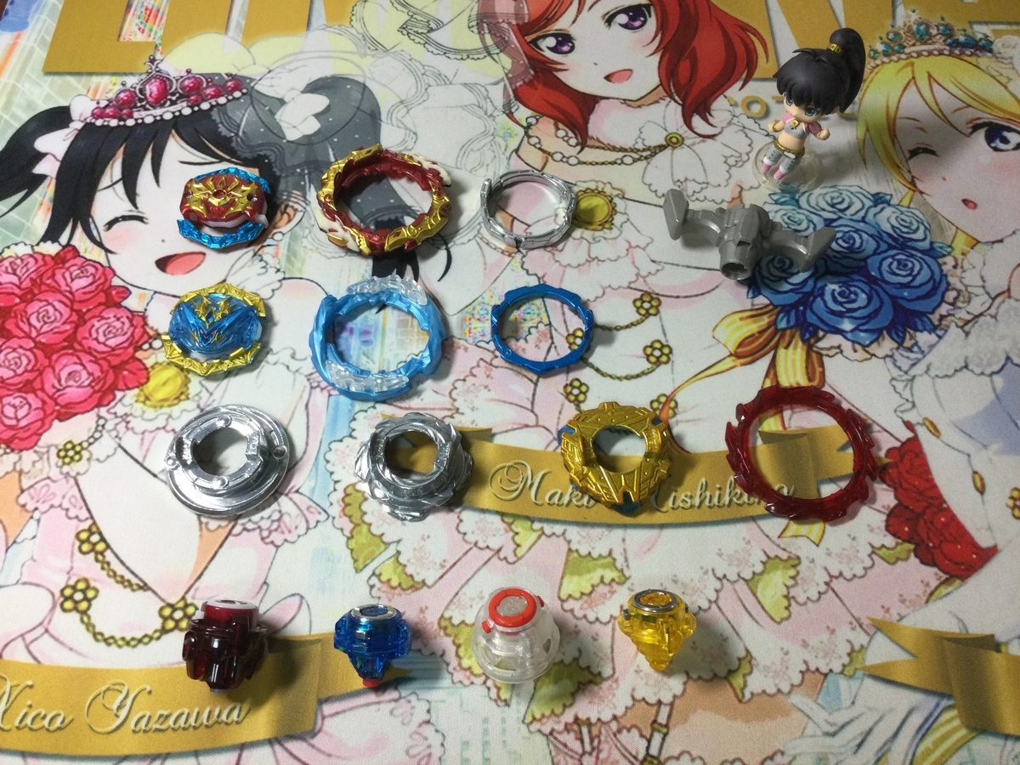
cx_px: 510
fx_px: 913
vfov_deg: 45.4
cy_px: 382
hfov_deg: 58.4
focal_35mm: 31
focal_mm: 3.3
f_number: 2.4
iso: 32
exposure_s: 1/30
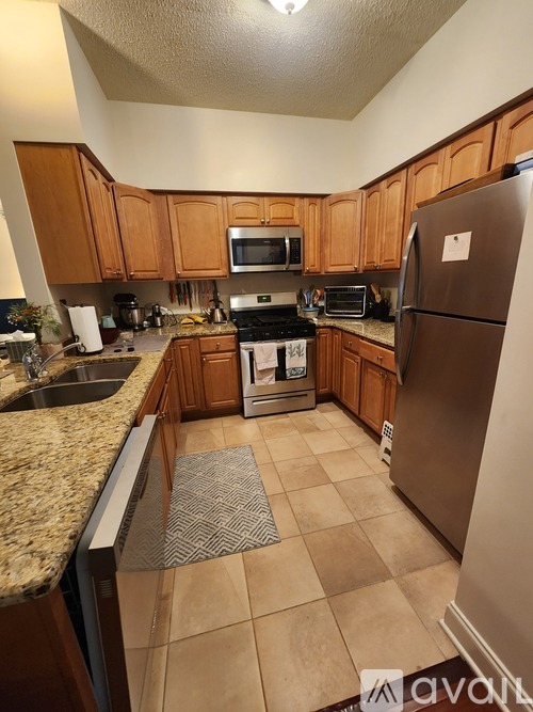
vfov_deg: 106.2
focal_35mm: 13
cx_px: 266
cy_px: 356
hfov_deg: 89.9
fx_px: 267
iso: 400
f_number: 2.2
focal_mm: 2.2
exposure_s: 1/30
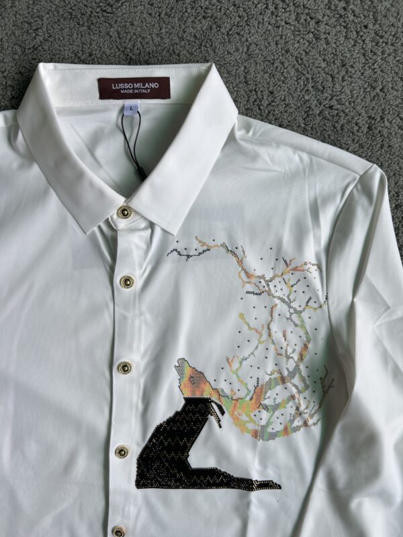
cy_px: 268
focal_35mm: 26
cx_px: 202
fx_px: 404
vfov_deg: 67.3
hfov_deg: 53.1
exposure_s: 1/662
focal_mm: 5.7
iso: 50
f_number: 1.5
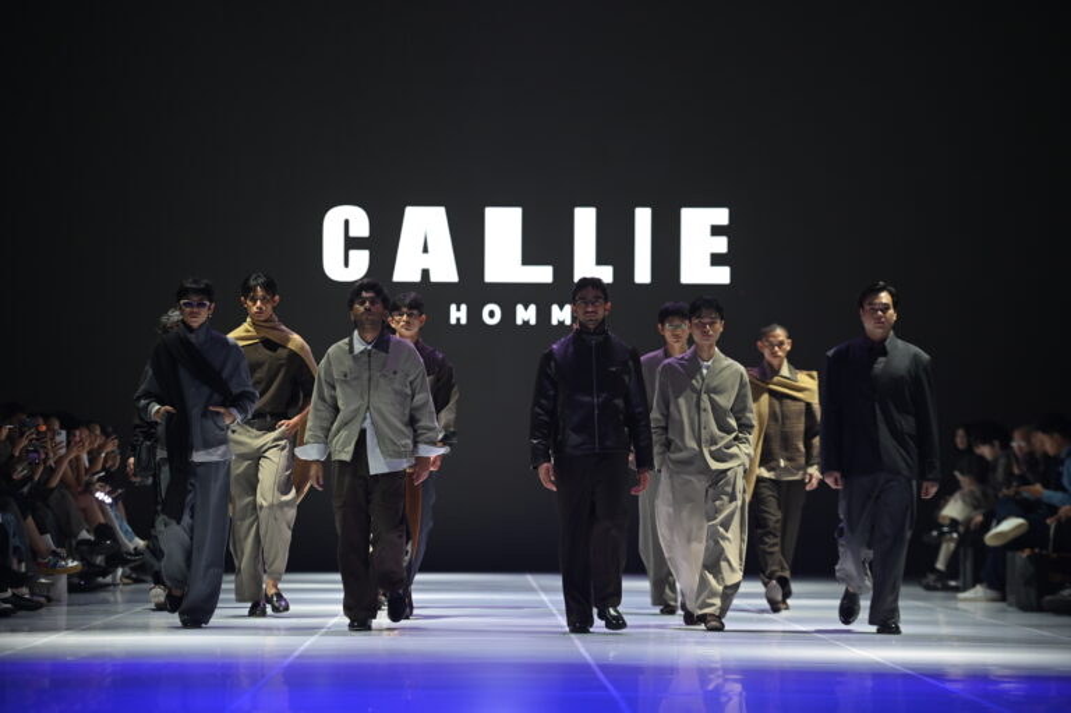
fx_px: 3716
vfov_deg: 11.0
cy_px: 356
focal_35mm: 125
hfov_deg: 16.4
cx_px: 536
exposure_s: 1/500
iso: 1250
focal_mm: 125
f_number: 2.8
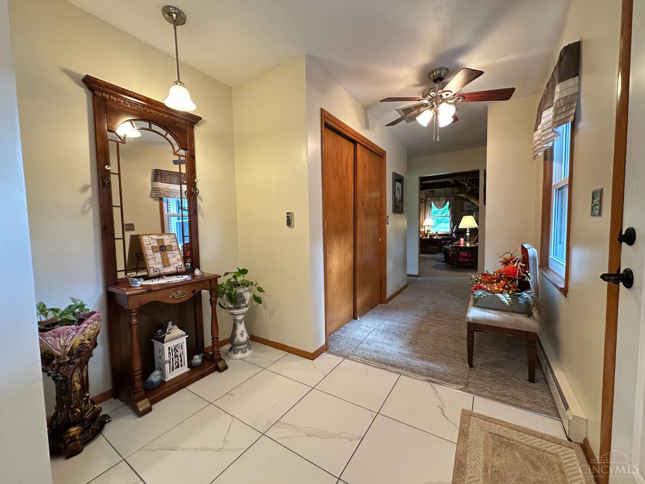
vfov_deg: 85.7
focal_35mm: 14
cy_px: 242
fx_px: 261
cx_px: 322
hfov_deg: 102.1
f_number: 2.2
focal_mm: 2.22
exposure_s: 1/60
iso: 400
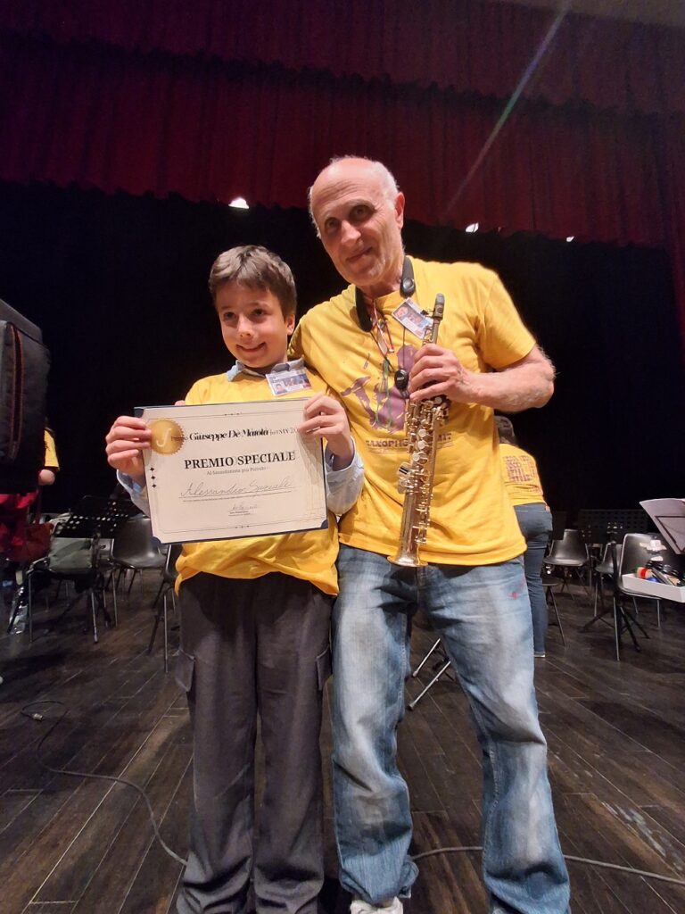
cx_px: 342
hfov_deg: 78.1
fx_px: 422
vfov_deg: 94.5
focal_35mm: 16
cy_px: 457
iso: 400
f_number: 2.2
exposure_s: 1/50
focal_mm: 1.64
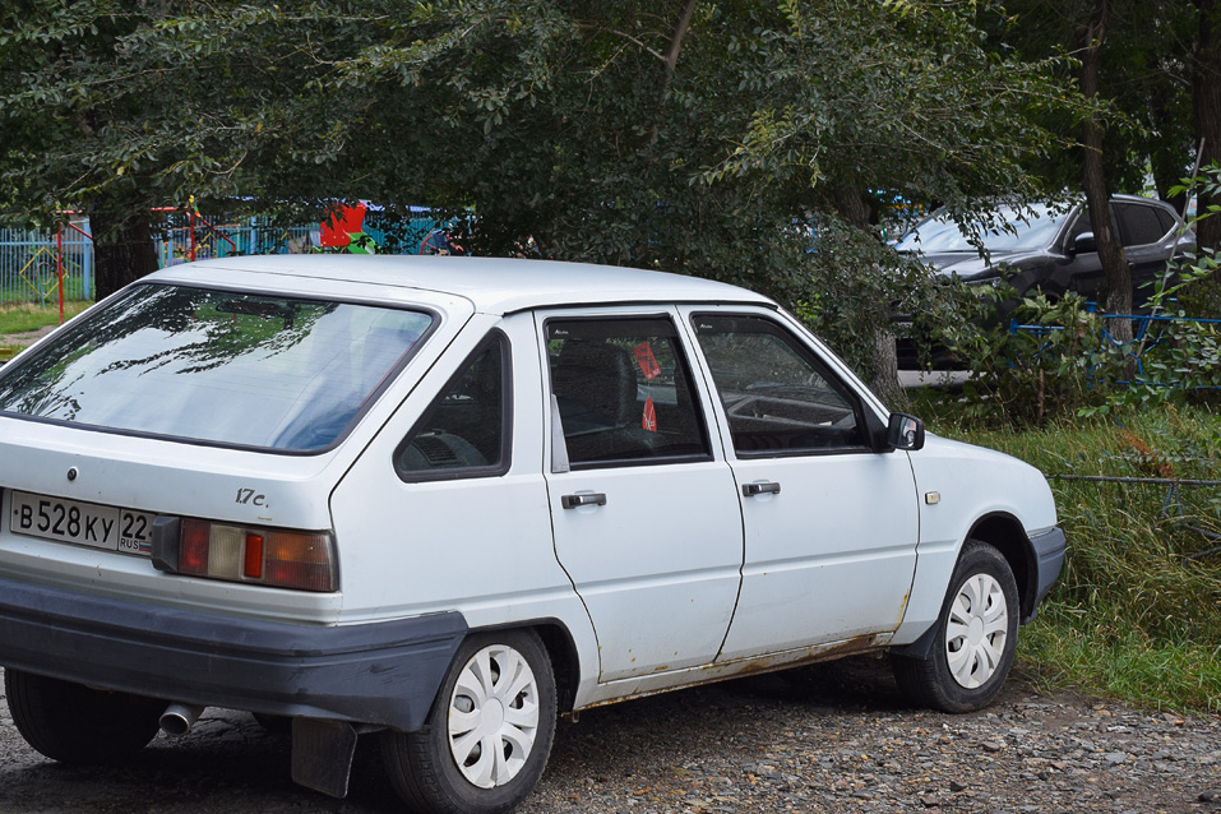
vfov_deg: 17.3
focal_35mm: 79
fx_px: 2679
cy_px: 438
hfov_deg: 25.6
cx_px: 503
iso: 400
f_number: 8
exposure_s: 1/250
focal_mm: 42
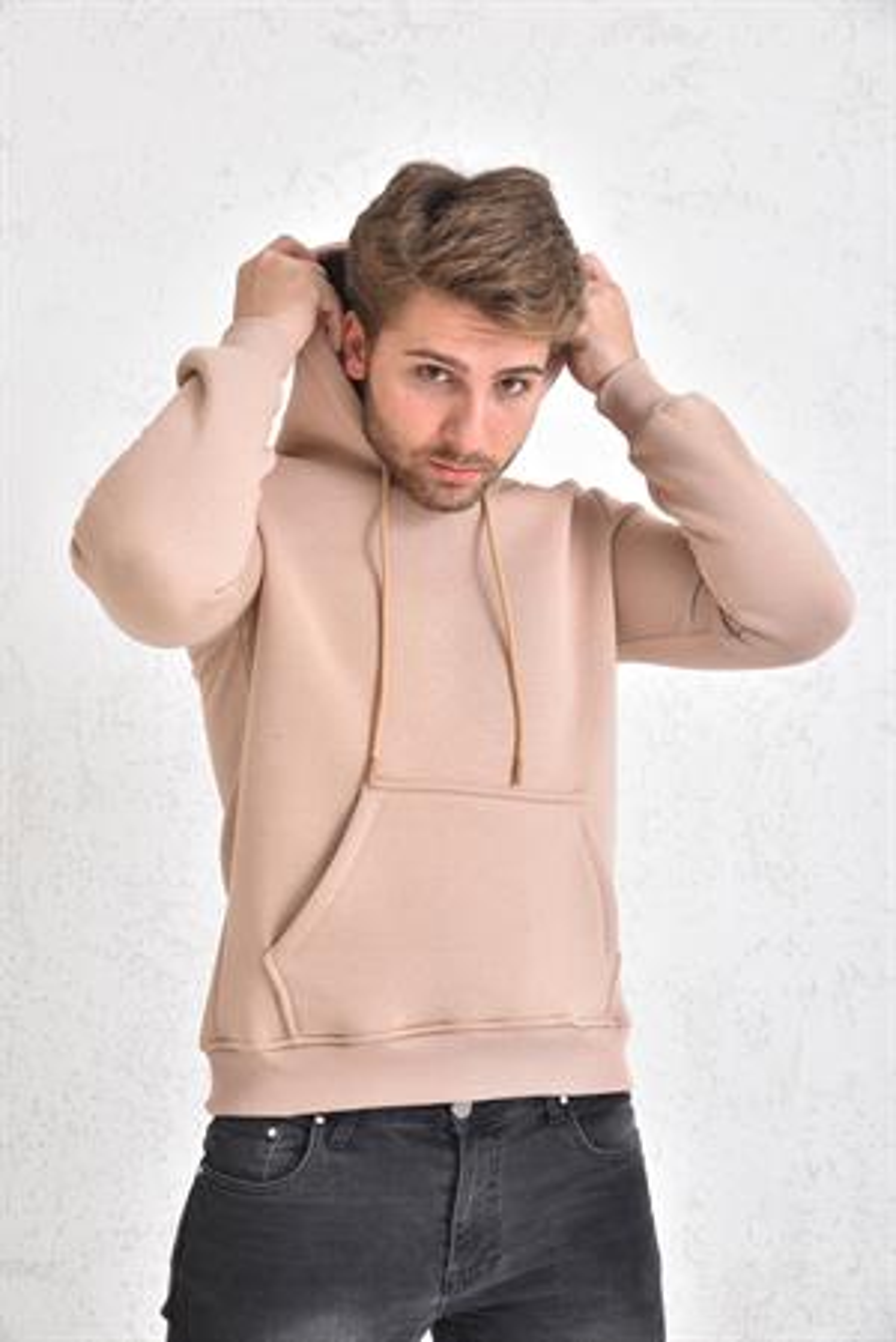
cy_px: 671
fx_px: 2050
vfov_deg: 36.2
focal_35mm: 55
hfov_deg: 24.7
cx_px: 448
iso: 100
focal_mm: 55
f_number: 8
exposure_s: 1/160
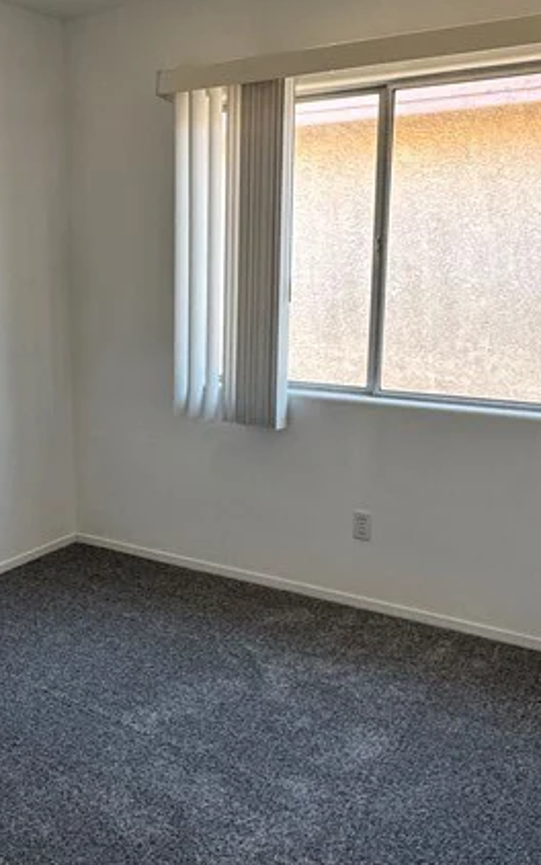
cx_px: 156
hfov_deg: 34.8
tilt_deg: -11.2
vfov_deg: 54.0
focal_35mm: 36
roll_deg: -0.7
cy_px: 432
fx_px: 849
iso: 125
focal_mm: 2.22
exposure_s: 1/120
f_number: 2.2
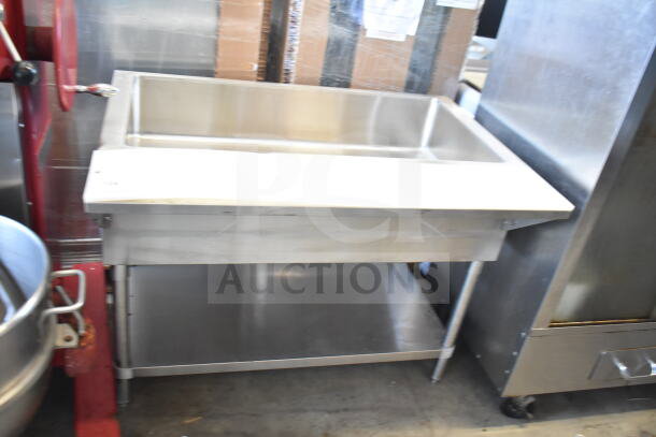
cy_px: 218
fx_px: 574
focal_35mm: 32
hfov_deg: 59.5
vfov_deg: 41.7
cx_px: 328
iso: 1600
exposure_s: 1/50
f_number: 3.8
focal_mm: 21
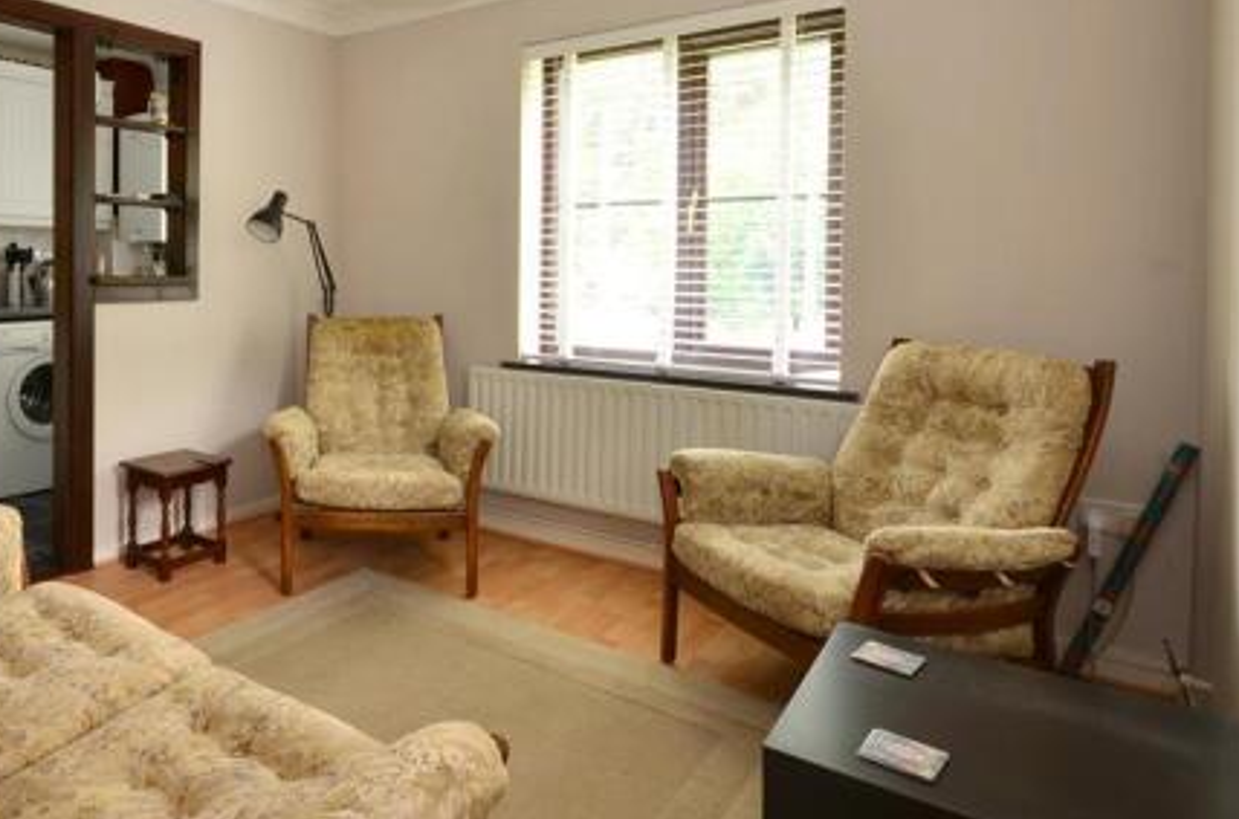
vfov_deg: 53.3
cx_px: 350
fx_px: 790
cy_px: 246
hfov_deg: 72.3
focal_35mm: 23
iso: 200
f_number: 11
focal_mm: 10
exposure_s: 1.6
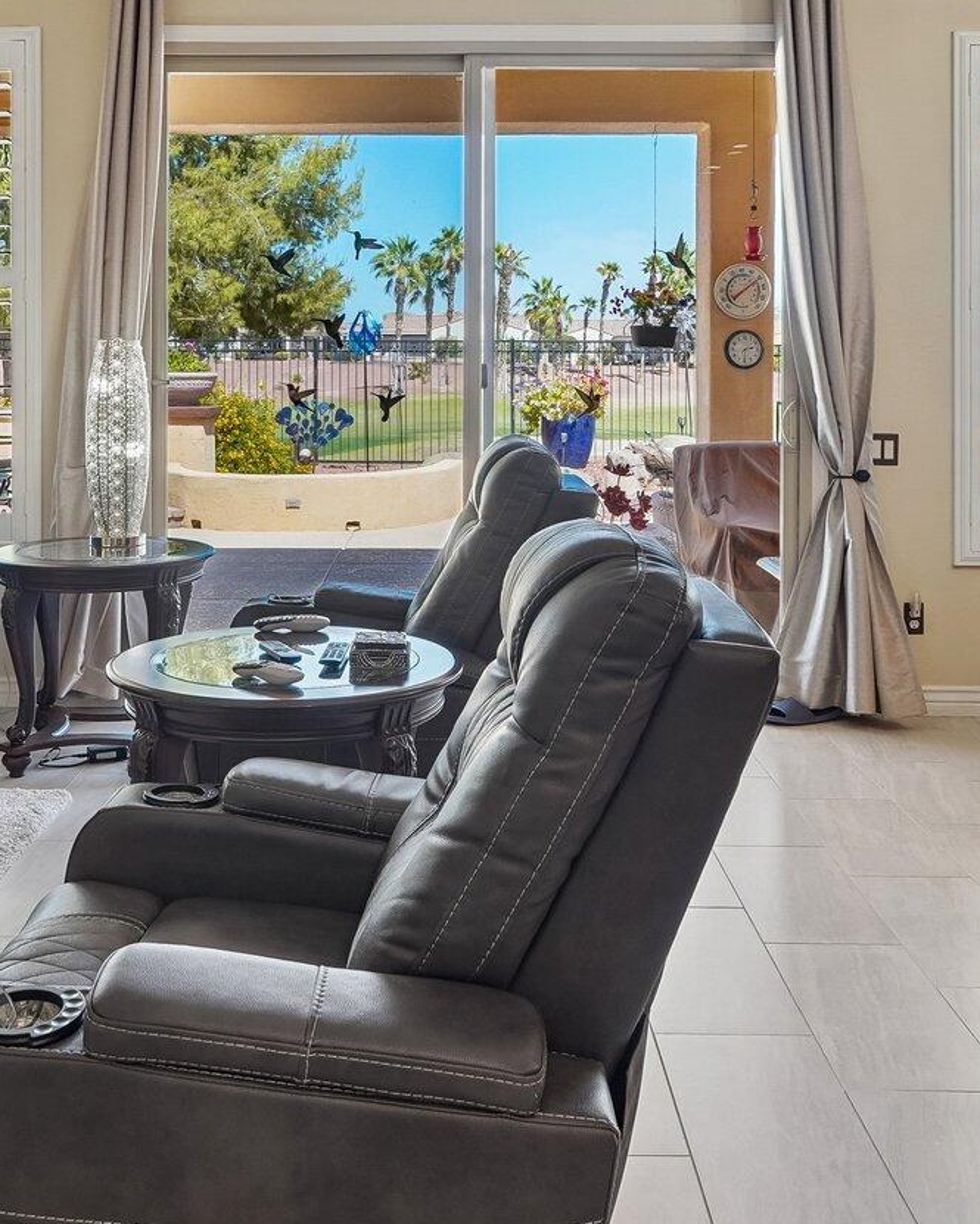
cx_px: 426
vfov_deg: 46.4
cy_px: 334
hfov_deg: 38.9
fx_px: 1383
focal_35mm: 38
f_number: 8
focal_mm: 16.5
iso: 400
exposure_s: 1/80
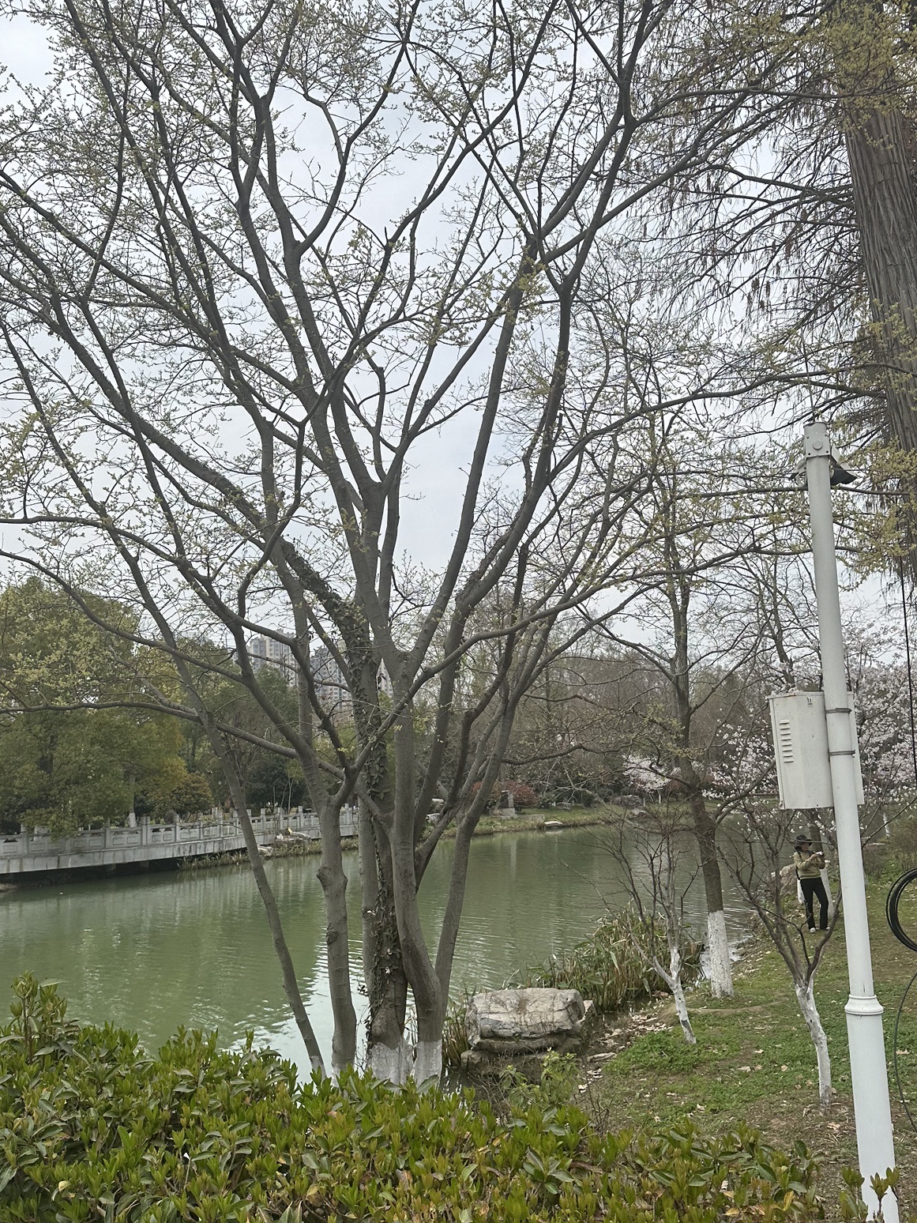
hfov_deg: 45.4
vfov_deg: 58.3
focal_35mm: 31
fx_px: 1095
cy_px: 658
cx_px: 471
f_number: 1.78
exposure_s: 1/3597
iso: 80
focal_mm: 6.86
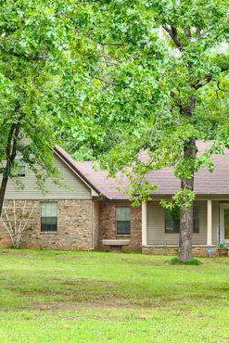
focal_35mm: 97
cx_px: 163
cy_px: 170
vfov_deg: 21.0
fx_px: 925
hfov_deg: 14.1
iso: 250
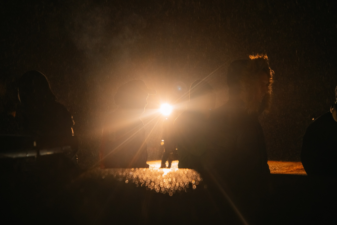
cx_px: 177
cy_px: 97
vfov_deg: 21.4
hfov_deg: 31.6
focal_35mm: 64
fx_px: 596
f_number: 2.8
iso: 1000
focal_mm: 35
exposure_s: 1/160
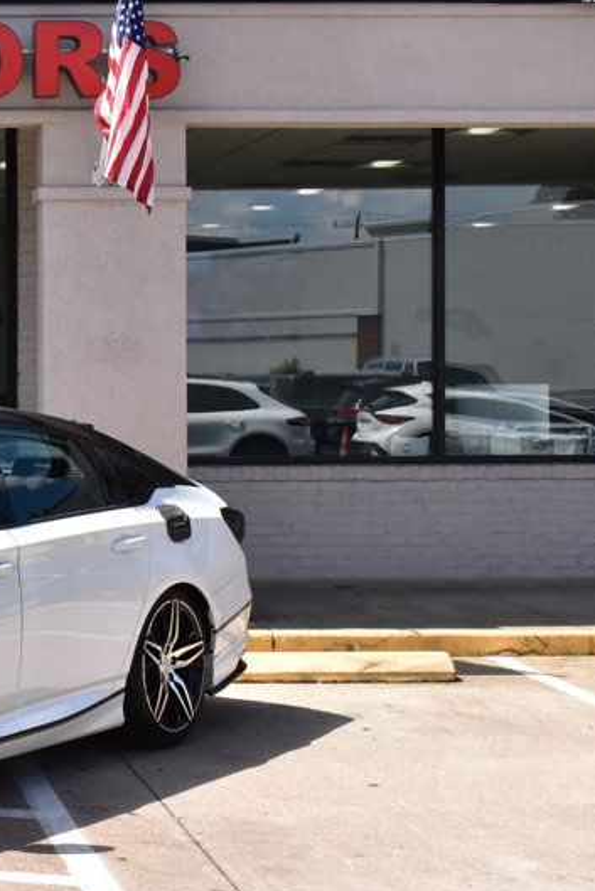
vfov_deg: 22.6
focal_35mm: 90
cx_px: -243
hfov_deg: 14.4
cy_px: 408
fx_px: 2229
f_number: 11
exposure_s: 1/500
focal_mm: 31
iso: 400
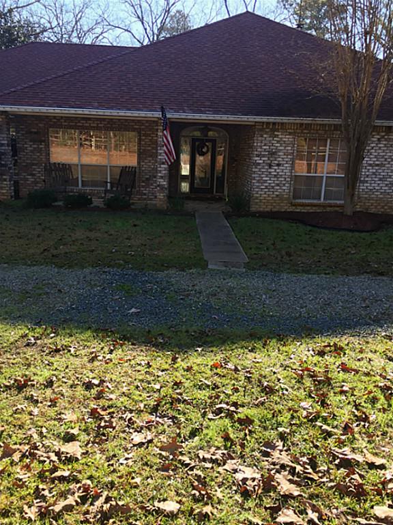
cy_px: 262
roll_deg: -3.1
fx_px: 439
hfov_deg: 48.2
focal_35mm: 29
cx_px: 196
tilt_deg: -12.9
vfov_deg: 61.7
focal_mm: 4.15
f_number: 2.2
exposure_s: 1/327
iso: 32
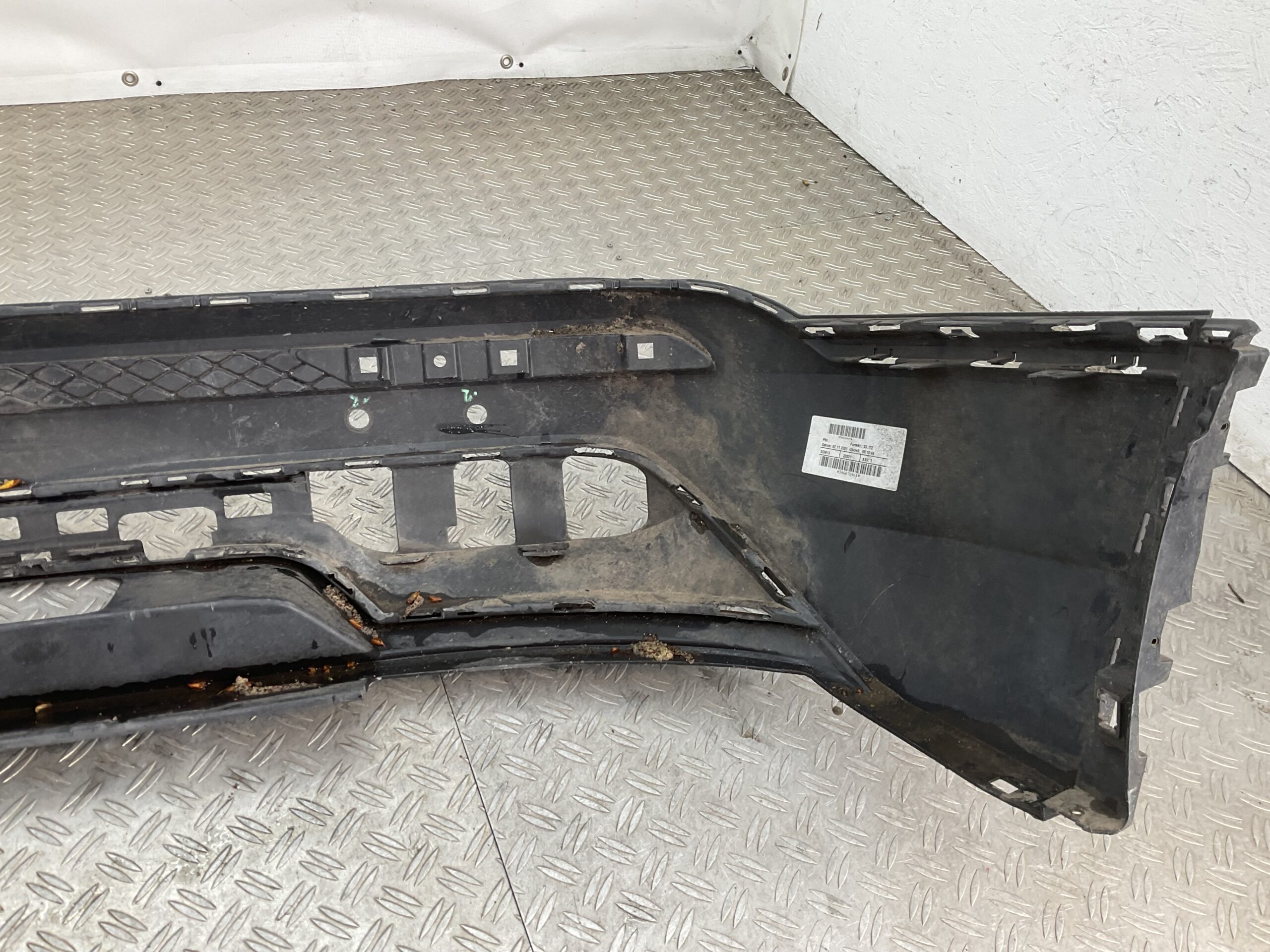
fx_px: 1064
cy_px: 476
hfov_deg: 61.7
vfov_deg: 48.2
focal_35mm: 29
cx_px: 635
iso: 32
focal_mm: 3
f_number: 1.8
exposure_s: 1/120
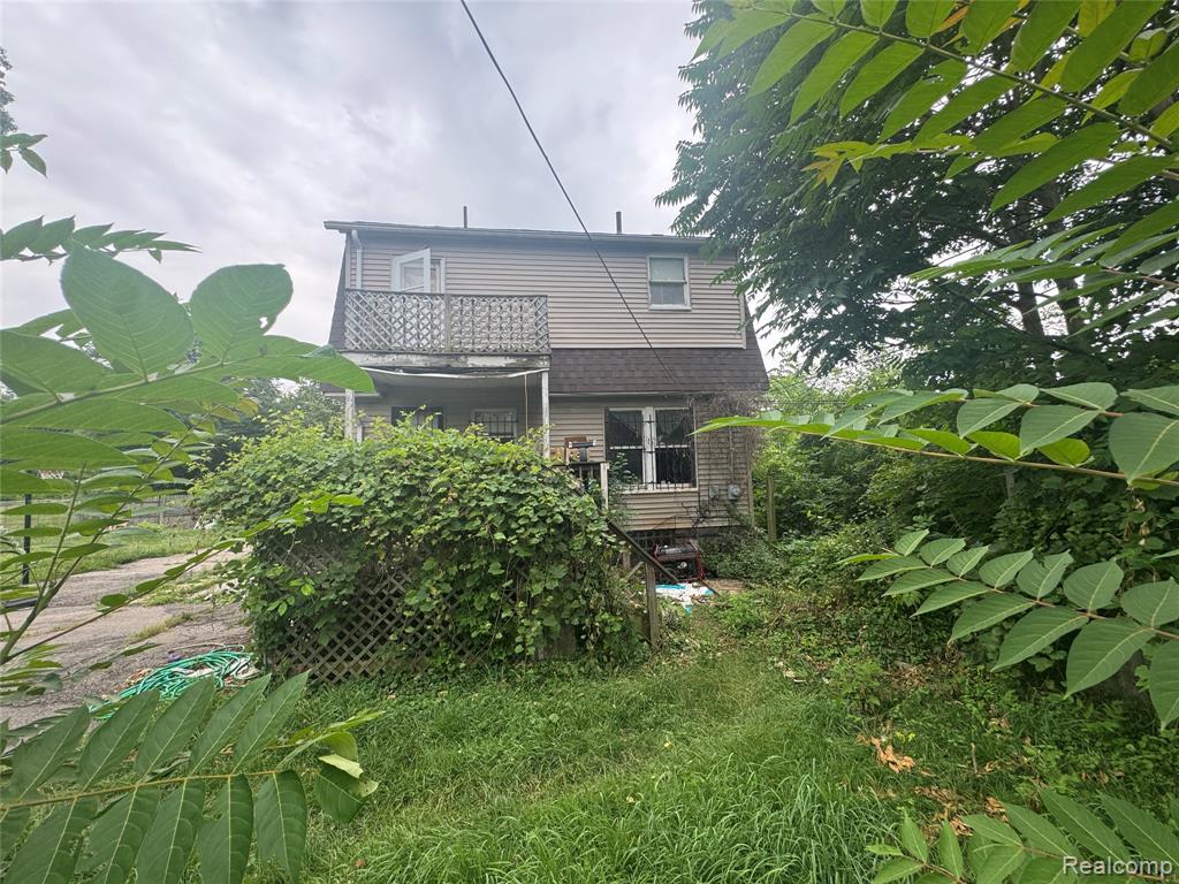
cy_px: 442
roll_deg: +2.0
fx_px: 477
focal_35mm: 14
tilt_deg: +3.2
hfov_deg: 102.1
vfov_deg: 85.7
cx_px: 590
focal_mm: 2.22
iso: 40
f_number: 2.2
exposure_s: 1/218
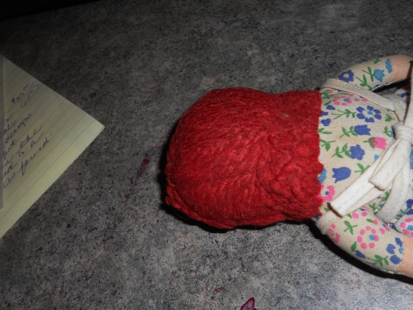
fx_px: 382
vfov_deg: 44.2
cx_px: 206
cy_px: 155
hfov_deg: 56.8
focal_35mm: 32
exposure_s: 1/25
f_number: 8.8
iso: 80
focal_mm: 5.8
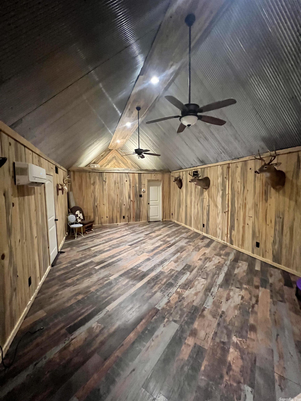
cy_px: 200
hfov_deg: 89.9
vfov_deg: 106.2
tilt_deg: -4.4
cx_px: 150
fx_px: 151
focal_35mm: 13
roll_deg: +0.2
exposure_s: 1/40
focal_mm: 1.57
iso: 1000
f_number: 1.8
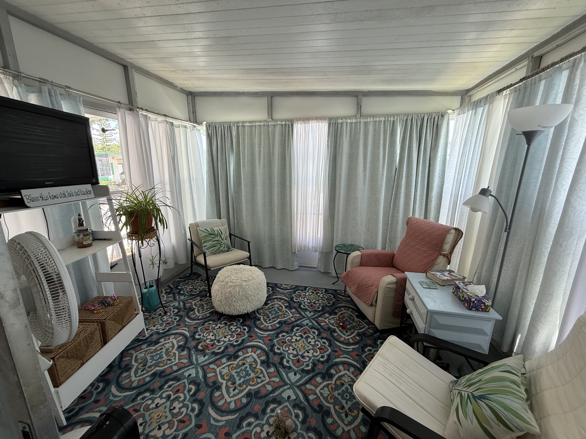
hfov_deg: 102.1
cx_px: 293
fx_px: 237
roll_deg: +1.8
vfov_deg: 85.7
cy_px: 220
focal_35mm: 14
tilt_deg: -12.4
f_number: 2.2
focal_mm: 2.22
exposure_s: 1/99
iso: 64
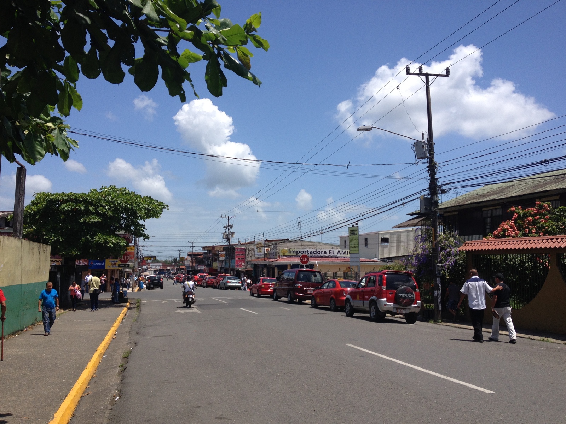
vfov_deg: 40.7
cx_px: 283
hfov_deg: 52.6
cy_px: 212
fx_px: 572
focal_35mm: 35
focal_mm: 4.28
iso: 50
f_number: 2.4
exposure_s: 1/2045
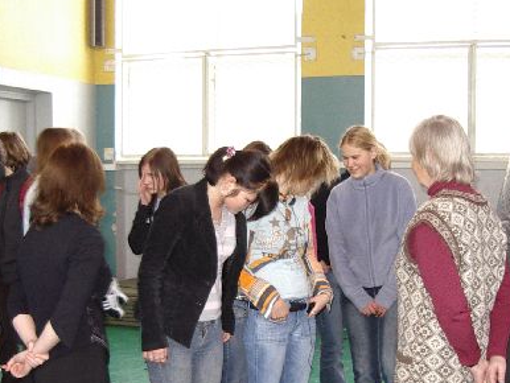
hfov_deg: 32.7
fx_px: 870
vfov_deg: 24.6
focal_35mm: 59
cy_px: 276
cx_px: 243
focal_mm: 5.8
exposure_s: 1/60
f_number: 2.6
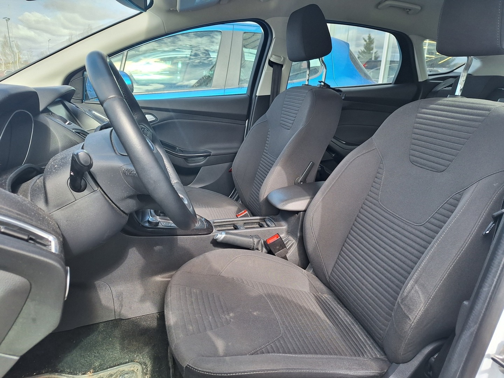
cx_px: 252
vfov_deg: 58.9
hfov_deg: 73.9
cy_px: 189
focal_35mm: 23
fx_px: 335
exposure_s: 1/290
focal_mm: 5.54
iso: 40
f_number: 1.8
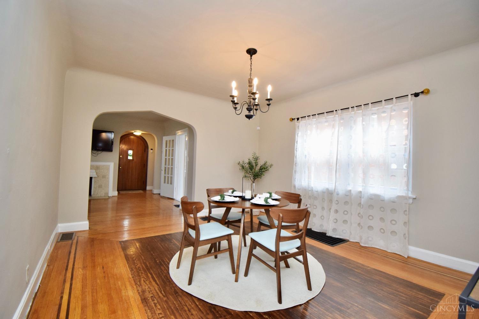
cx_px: 240
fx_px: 200
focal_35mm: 15
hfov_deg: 100.4
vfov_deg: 77.3
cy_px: 160
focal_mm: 10
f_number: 4.5
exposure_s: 1/60
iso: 500
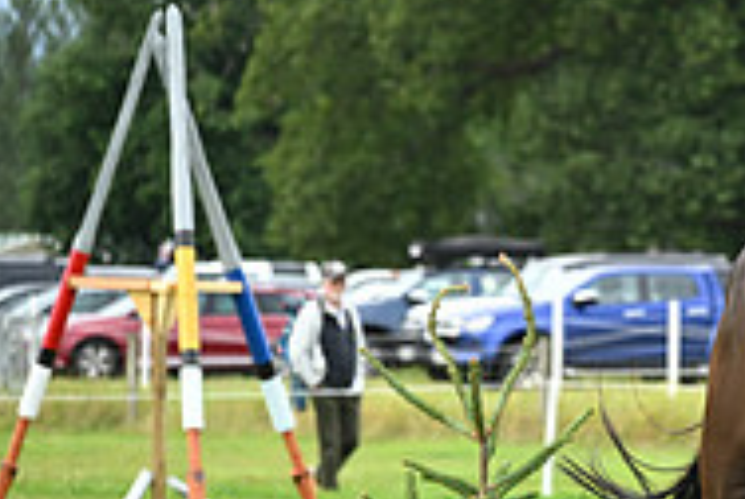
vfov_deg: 4.1
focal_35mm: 339
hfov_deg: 6.0
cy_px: 390
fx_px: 7026
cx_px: 1137
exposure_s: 1/1250
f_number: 4.5
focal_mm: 110
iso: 1000
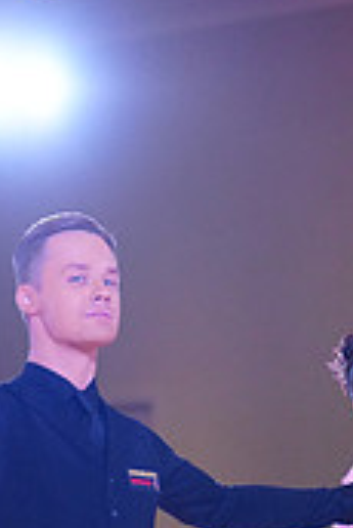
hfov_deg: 5.2
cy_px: 820
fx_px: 3860
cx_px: 262
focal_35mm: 263
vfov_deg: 7.7
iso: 5000
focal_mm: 78
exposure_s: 1/500
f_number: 2.8
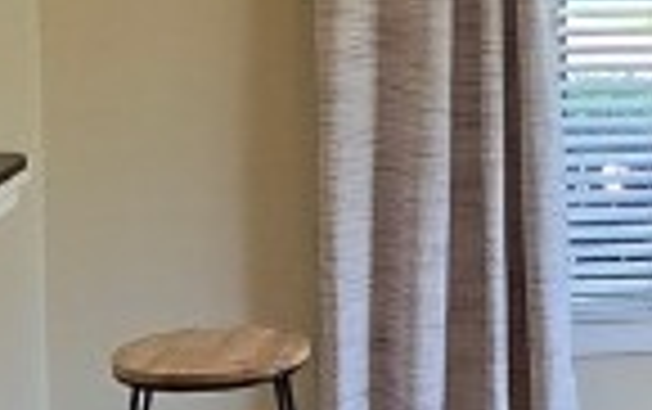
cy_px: -14
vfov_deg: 13.3
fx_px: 1726
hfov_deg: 19.9
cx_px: 805
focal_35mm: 97
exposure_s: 1/60
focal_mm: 2.2
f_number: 2.2
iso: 80
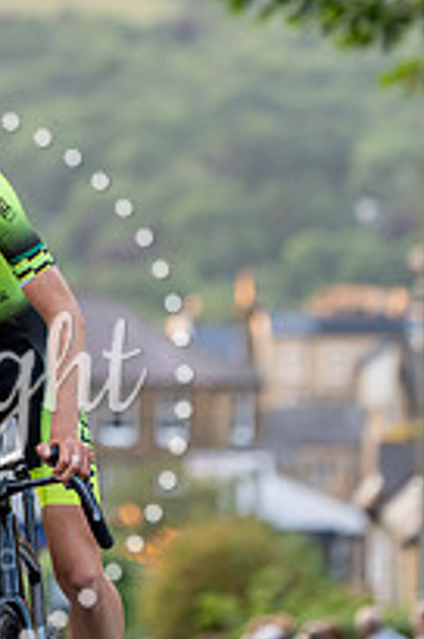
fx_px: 5105
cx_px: -41
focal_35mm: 288
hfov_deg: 4.7
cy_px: 118
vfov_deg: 7.2
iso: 2000
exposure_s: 1/1000
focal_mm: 131
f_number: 2.8
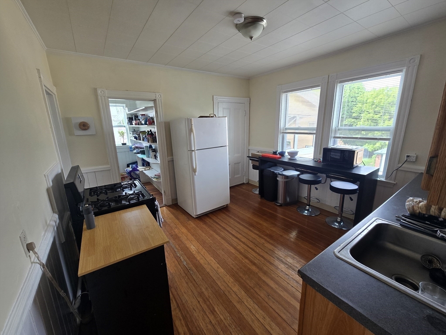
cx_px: 223
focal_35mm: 13
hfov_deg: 106.2
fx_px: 167
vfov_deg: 89.9
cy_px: 168
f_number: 2.2
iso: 50
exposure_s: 1/60
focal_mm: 2.2
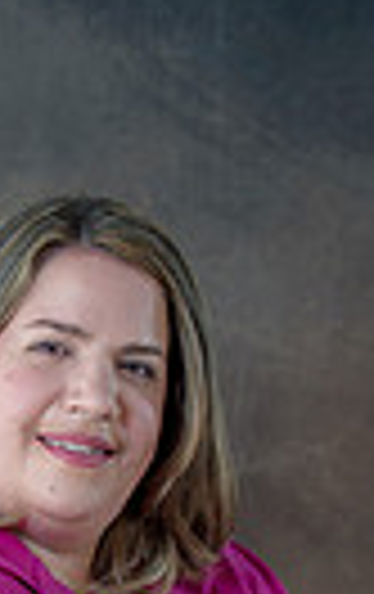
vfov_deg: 5.8
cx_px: -63
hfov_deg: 3.7
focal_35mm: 360
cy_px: 878
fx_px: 5846
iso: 400
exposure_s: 1/100
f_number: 4.5
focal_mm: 104
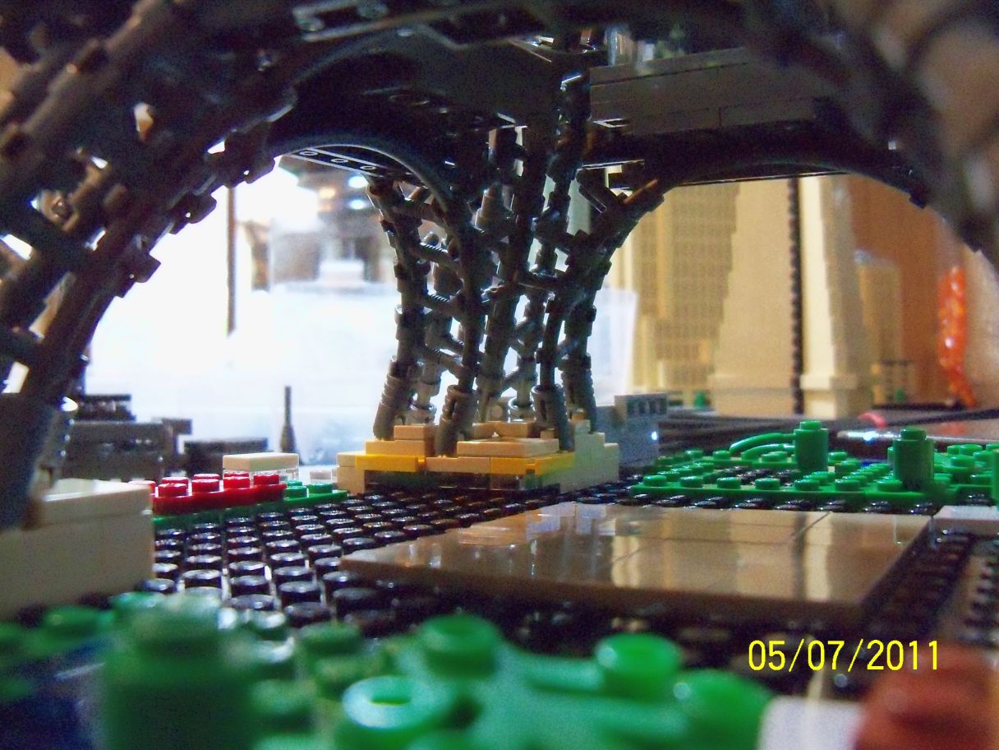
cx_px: 500
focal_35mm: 35
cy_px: 375
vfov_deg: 40.7
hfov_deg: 52.6
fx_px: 1010
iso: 1250
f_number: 3.5
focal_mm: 6.2
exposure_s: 1/40
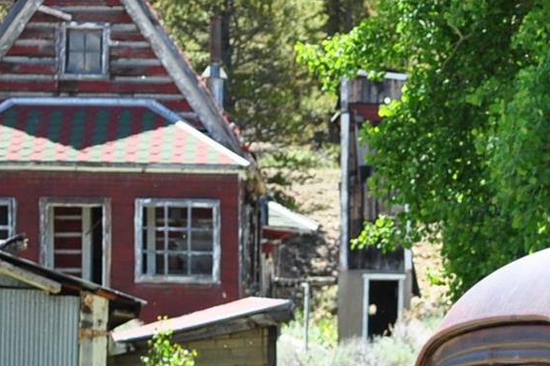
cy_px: 440
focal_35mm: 234
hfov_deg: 8.8
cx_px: 473
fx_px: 3577
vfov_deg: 5.8
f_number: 10
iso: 320
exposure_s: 1/250
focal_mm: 55
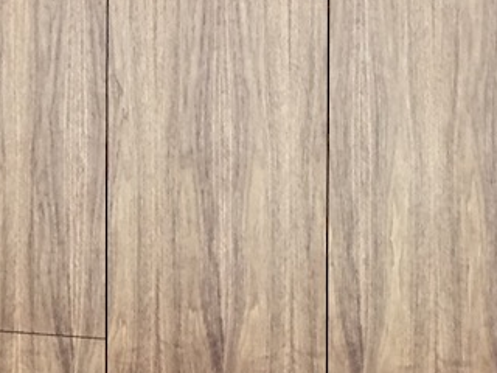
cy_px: 95
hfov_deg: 16.9
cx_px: 155
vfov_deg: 12.7
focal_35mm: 116
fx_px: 1665
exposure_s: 1/30
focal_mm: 4.15
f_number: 2.2
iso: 80
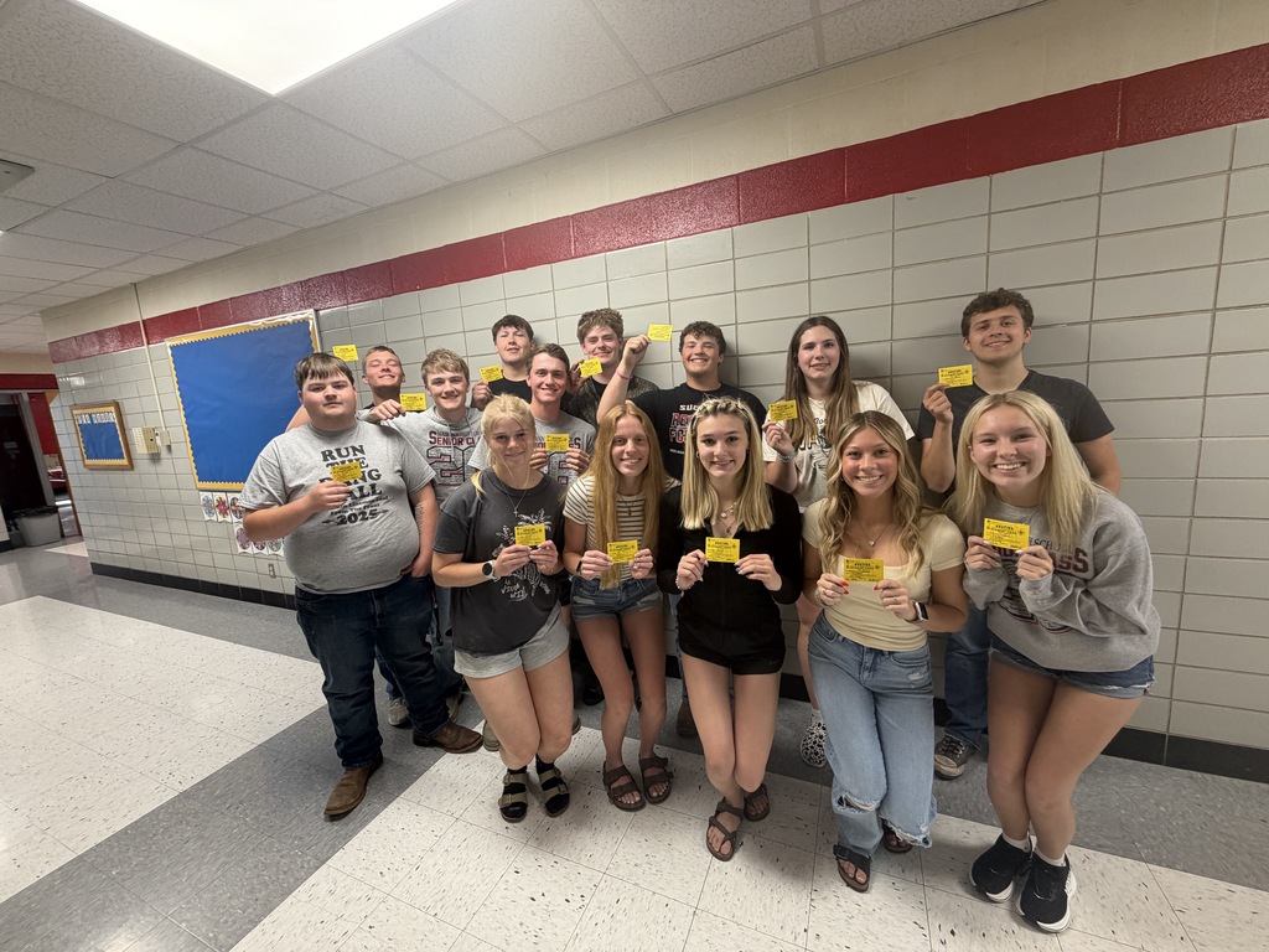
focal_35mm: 14
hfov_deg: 102.1
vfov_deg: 85.7
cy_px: 476
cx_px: 634
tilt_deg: -9.7
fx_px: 513
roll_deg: +4.3
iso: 200
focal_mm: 2.22
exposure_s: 1/60
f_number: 2.2
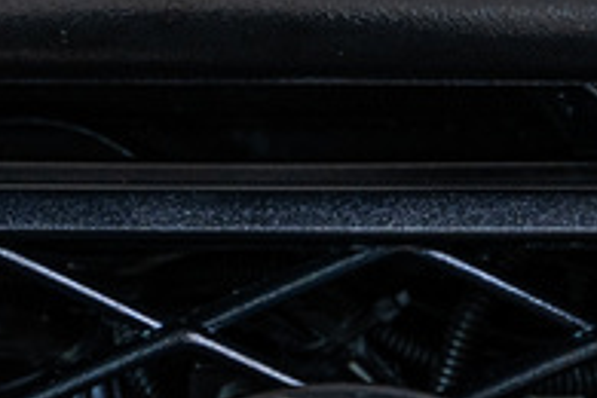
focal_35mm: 394
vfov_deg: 3.5
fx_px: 6533
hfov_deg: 5.1
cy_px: 563
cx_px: -687
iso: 640
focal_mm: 75
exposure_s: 1/160
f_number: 4
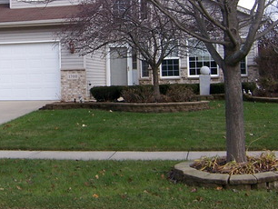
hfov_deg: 27.6
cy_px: 29
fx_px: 555
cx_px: 55
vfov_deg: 21.0
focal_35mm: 69
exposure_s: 1/350
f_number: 3.4
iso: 80
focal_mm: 5.5
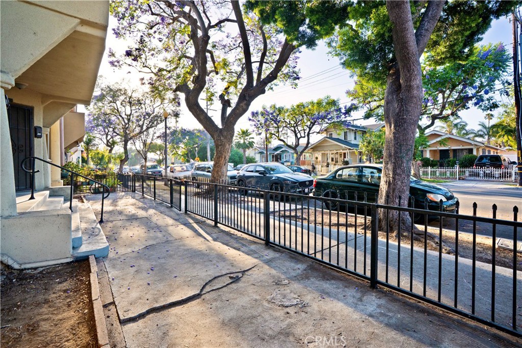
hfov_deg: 96.7
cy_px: 174
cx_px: 261
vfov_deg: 73.8
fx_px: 232
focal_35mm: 16
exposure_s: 1/200
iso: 500
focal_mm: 16
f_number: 8
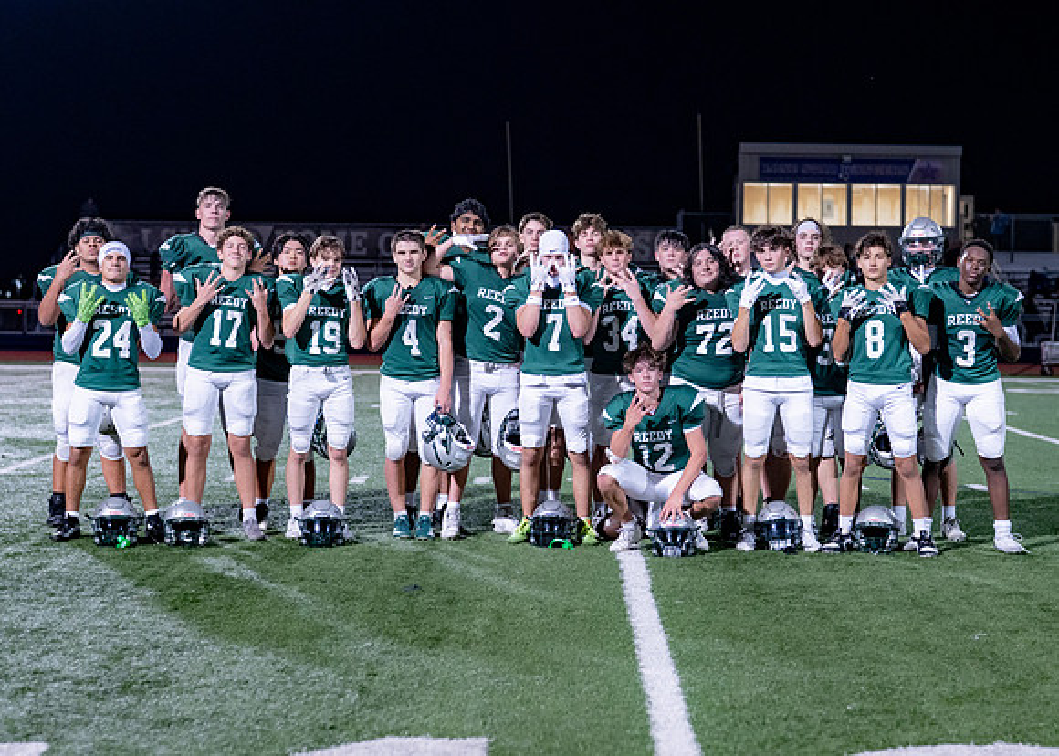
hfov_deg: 25.7
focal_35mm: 77
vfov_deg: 18.5
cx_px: 547
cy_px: 344
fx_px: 2320
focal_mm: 50
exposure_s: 1/500
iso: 1250
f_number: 2
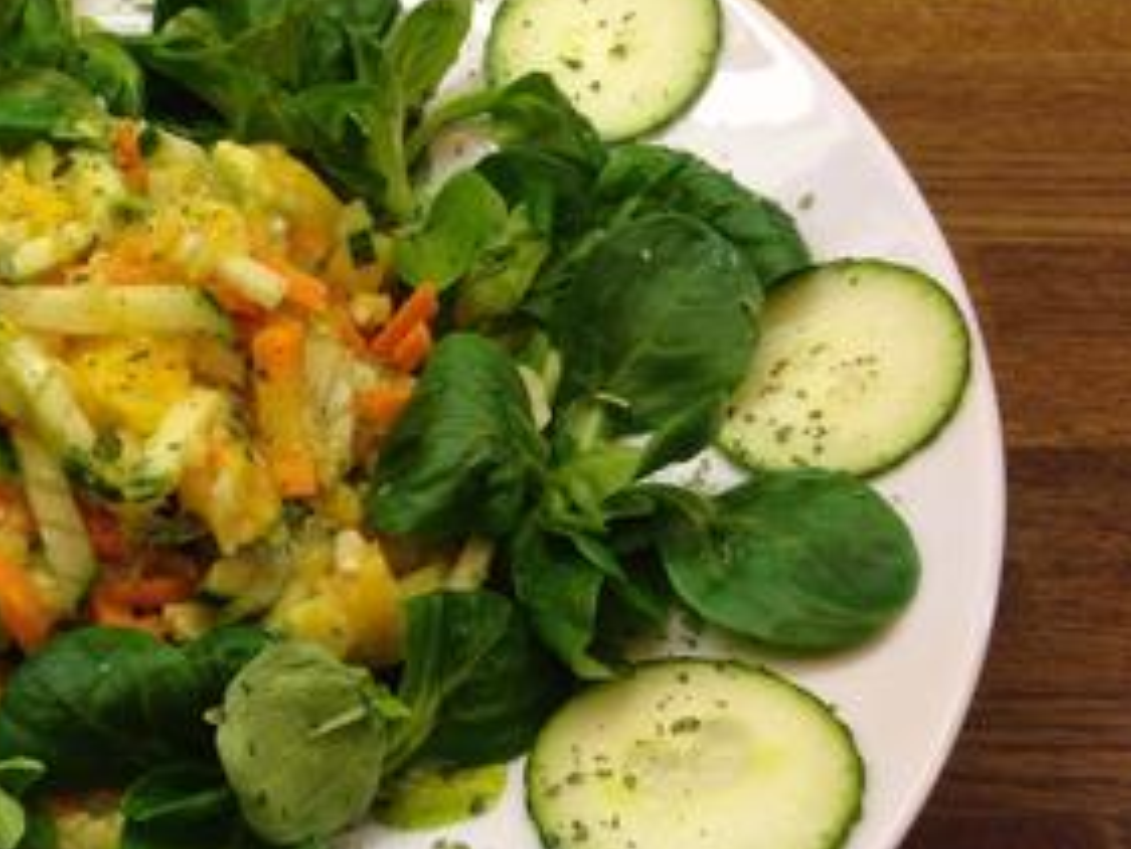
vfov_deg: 23.6
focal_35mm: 62
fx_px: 2027
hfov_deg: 29.9
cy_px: 491
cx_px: 121
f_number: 2.4
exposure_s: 1/40
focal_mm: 4.12
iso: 50
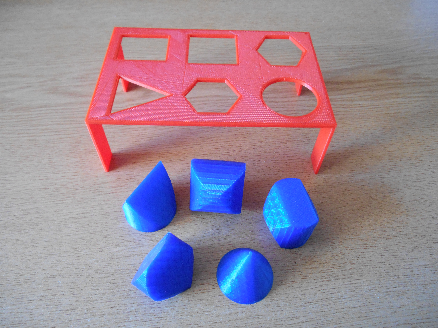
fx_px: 329
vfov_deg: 53.1
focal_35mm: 26
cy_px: 164
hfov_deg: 67.3
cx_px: 219
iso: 400
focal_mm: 4.7
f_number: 3.4
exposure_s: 1/20
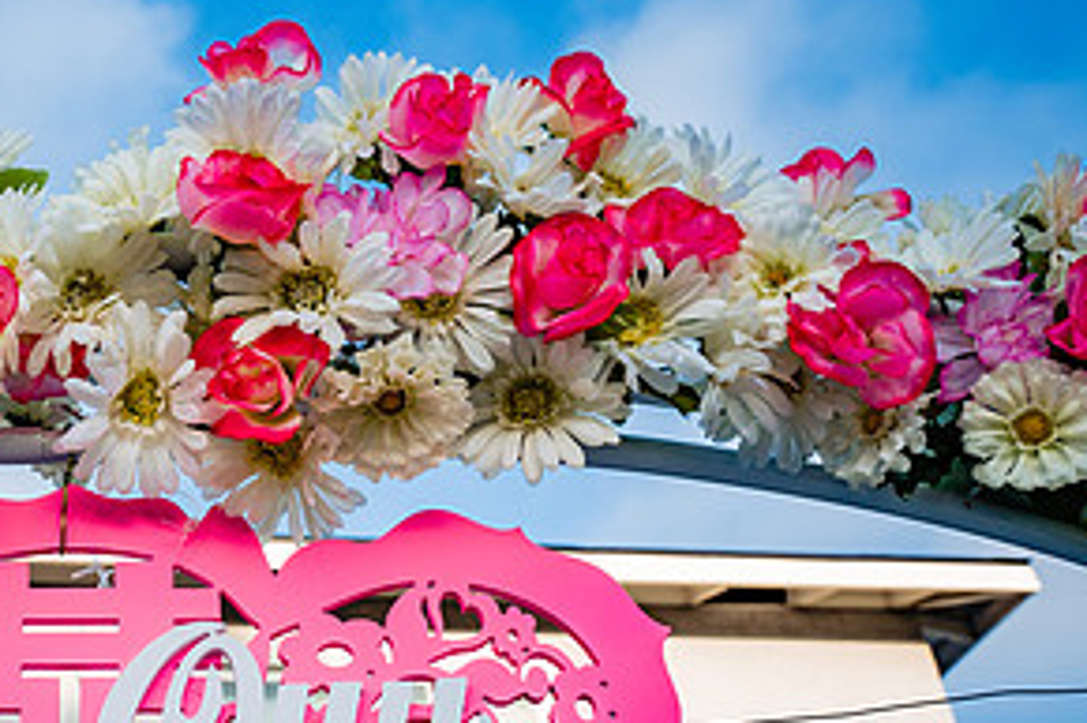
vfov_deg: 24.1
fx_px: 1690
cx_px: 71
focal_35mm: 56
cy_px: 429
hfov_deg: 33.4
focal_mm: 28
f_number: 7.1
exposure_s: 1/800
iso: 640
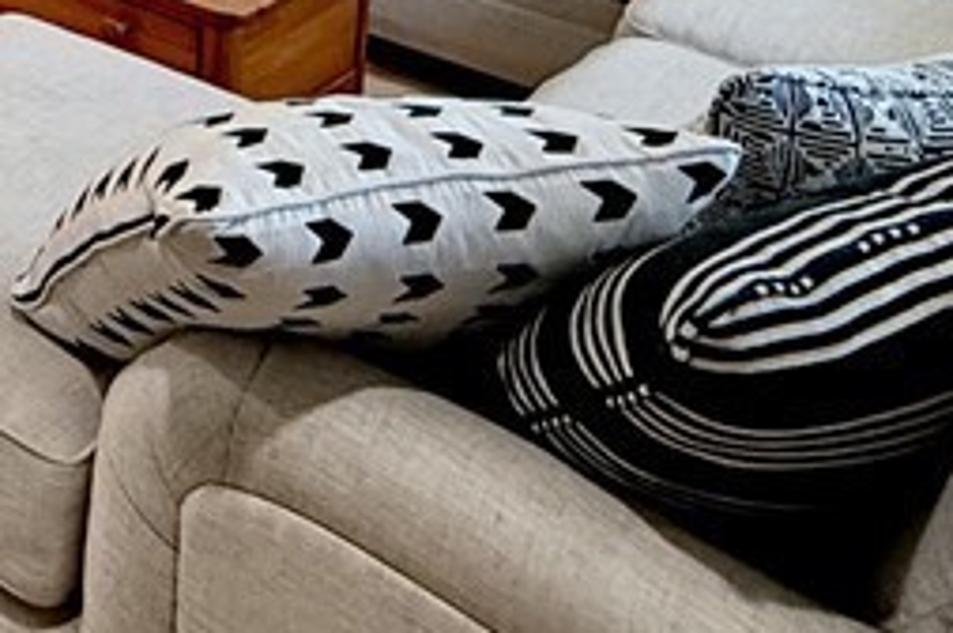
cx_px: -60
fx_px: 1560
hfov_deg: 30.8
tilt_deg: -3.5
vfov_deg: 19.5
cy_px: -356
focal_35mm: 59
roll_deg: -2.1
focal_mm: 2.22
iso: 250
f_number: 2.2
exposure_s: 1/120
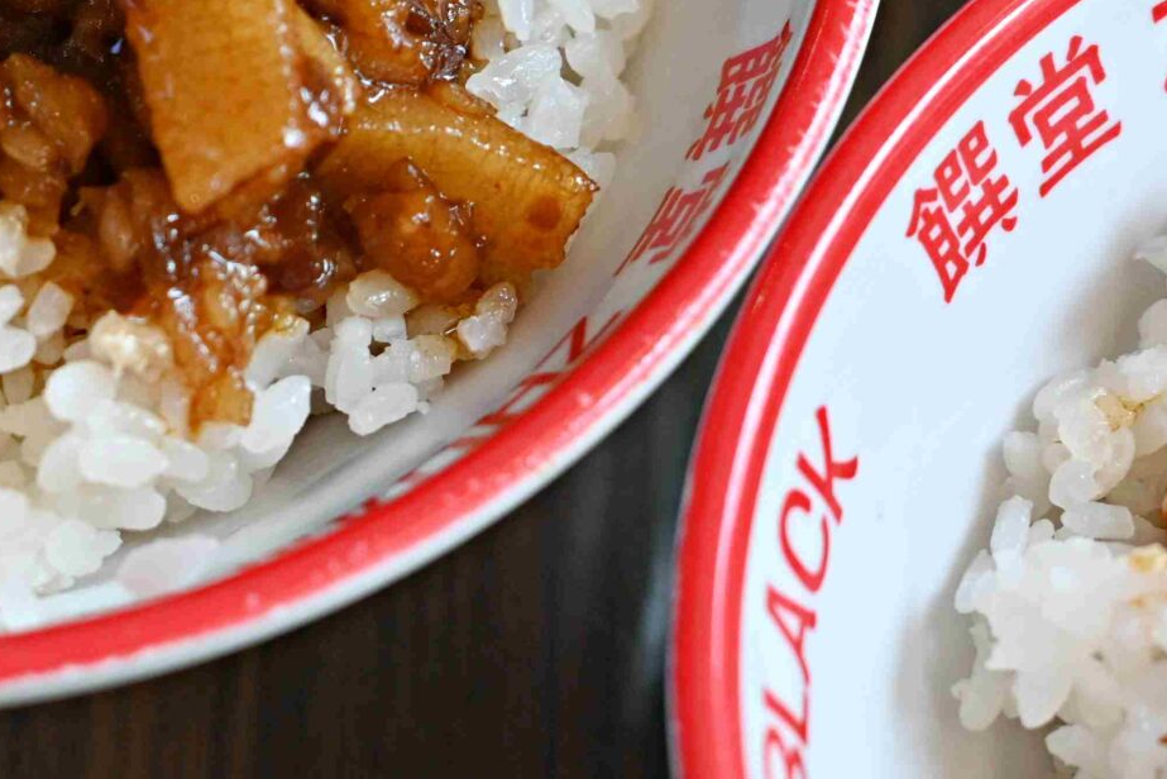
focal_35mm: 208
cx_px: 85
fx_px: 6744
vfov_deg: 6.6
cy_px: -114
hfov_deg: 9.8
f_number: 3.2
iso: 200
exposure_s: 1/200
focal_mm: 50
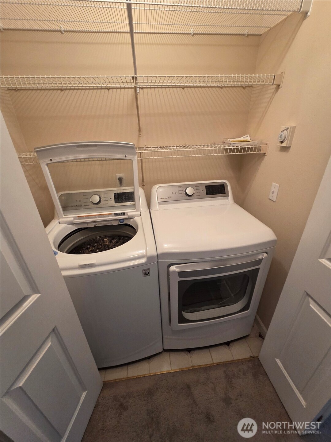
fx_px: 166
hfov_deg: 89.9
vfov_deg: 106.2
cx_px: 166
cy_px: 221
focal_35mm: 13
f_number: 2.2
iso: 320
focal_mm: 2.2
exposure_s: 1/60
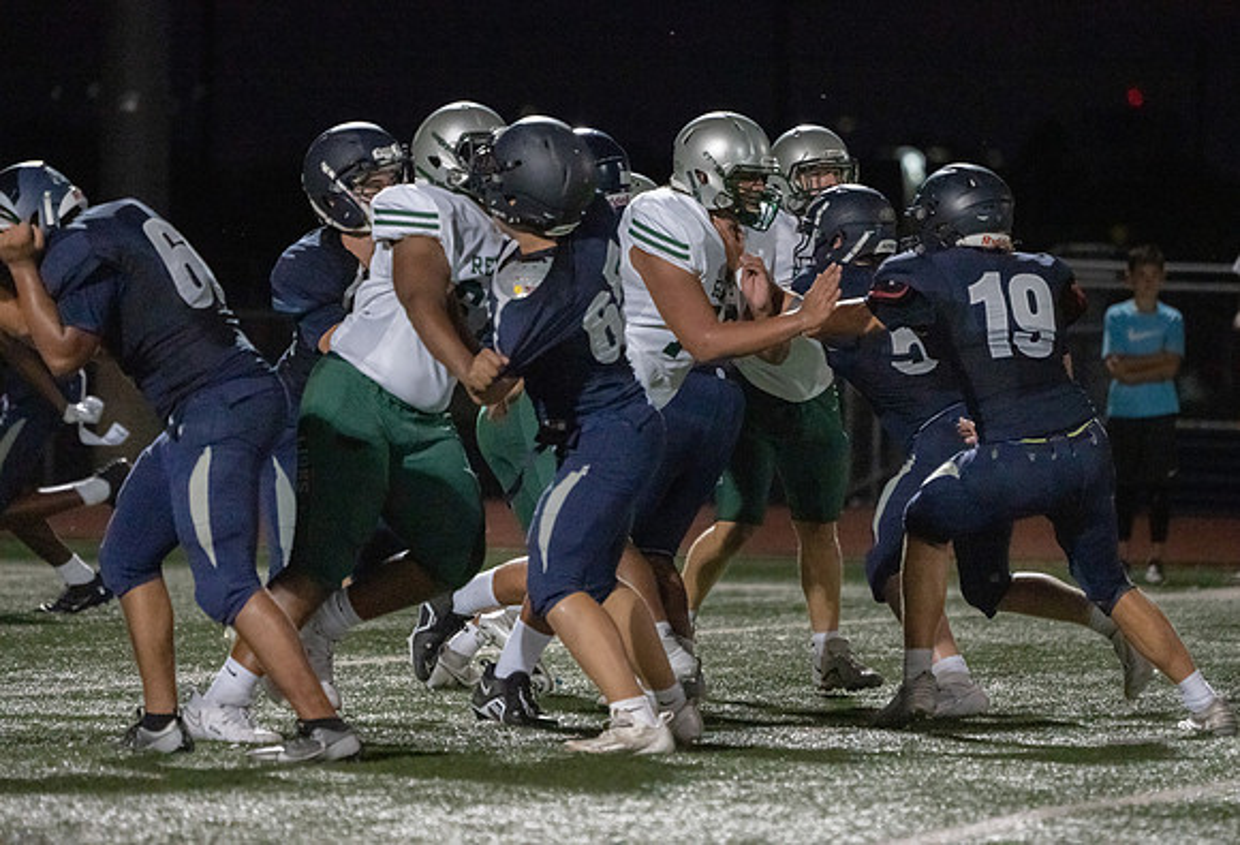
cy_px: 398
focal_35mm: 348
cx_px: 671
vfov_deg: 4.0
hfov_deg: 5.9
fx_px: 12070
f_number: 5.6
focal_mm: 324
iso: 20000
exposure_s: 1/1000
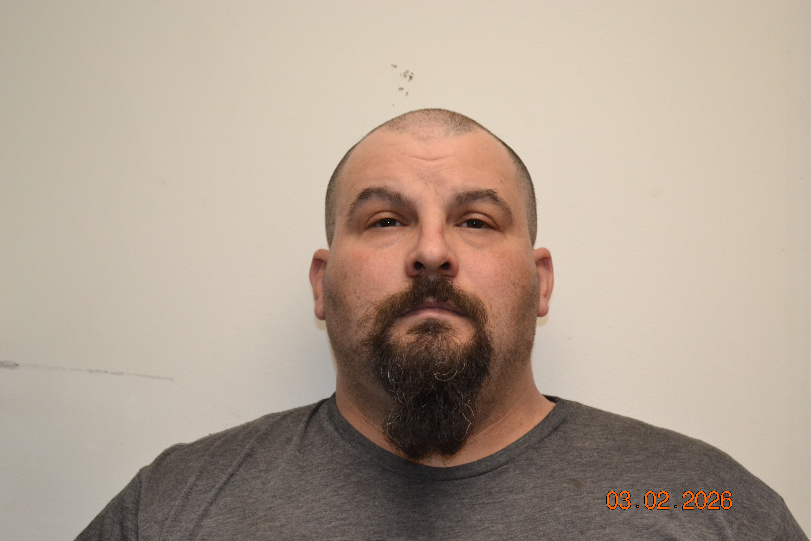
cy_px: 270
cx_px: 406
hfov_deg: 24.6
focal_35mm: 82
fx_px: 1858
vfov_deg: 16.6
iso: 1400
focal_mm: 55
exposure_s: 1/60
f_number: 5.6
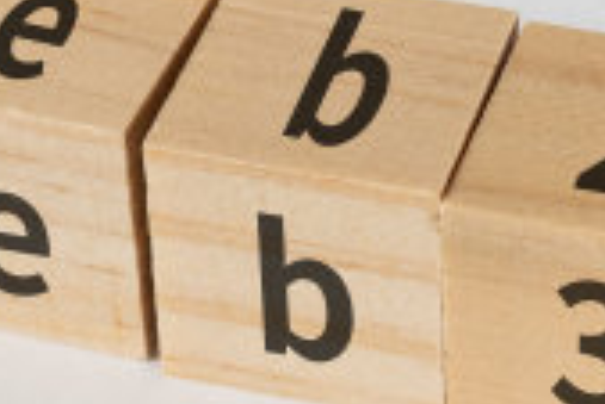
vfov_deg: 7.6
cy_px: 136
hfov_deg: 11.3
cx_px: 444
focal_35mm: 181
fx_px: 3044
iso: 1000
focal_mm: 50
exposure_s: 1/80
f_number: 11
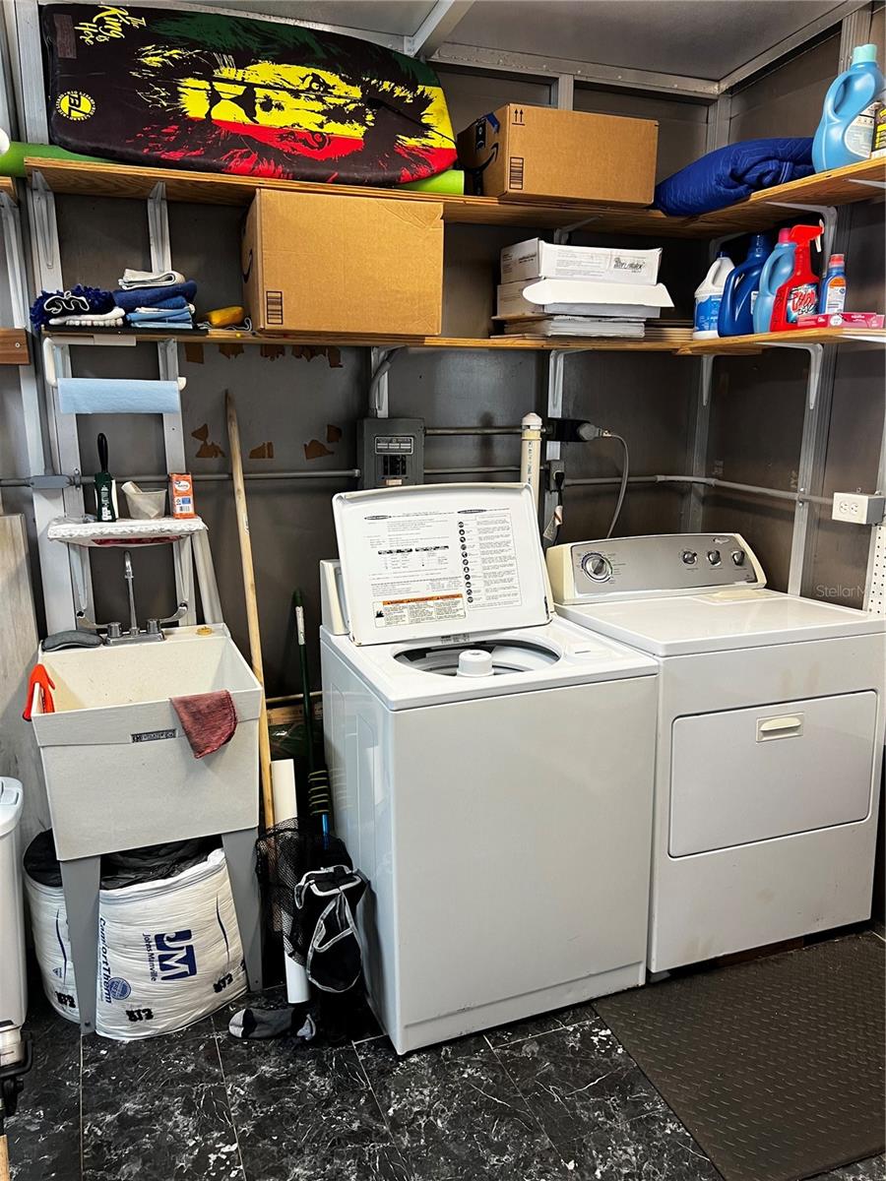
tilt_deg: -13.4
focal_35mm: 26
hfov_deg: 53.1
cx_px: 443
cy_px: 590
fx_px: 887
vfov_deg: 67.3
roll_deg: +0.2
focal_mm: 5.7
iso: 125
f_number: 1.5
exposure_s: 1/60
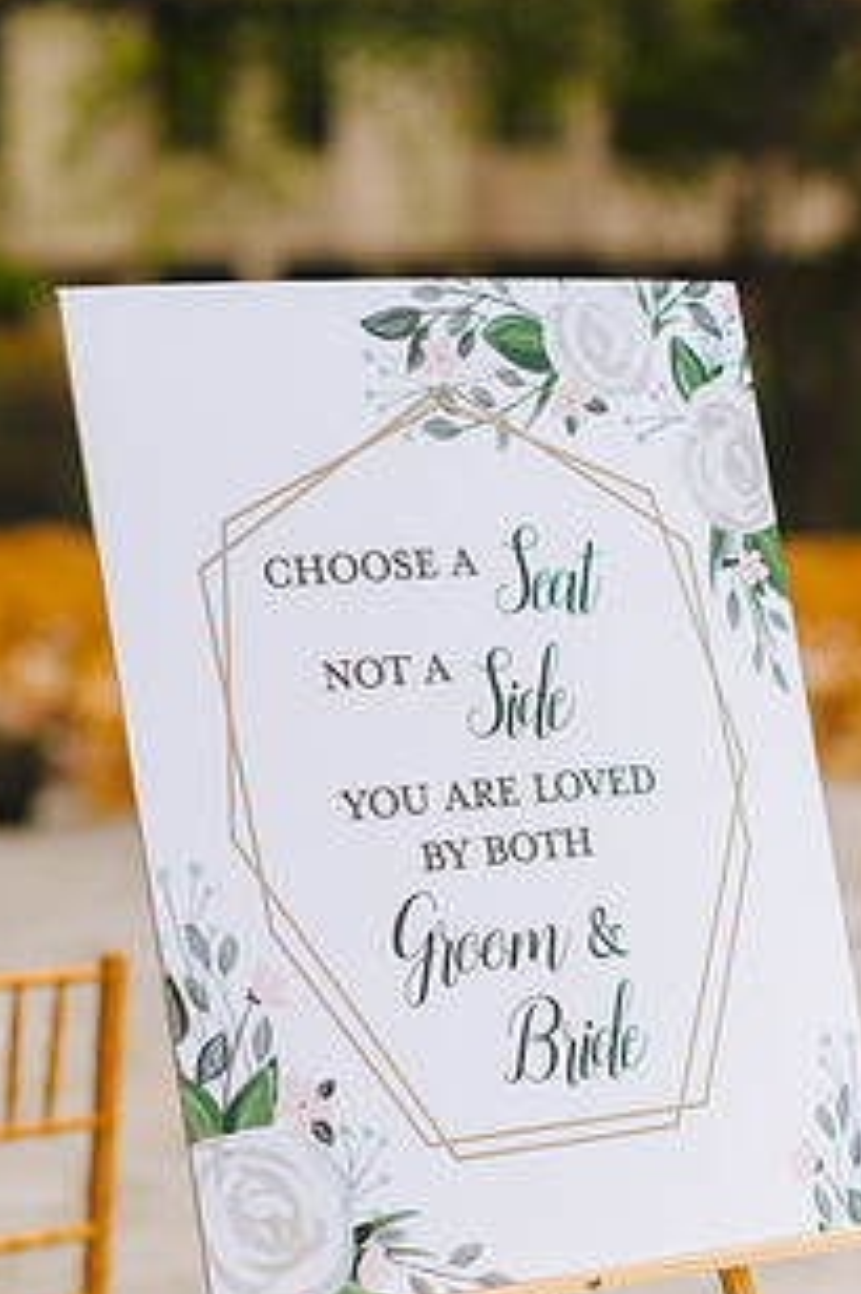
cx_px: 519
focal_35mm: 124
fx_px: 4453
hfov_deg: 11.0
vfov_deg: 16.5
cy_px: 853
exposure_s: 1/3200
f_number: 2
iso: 200
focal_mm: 85
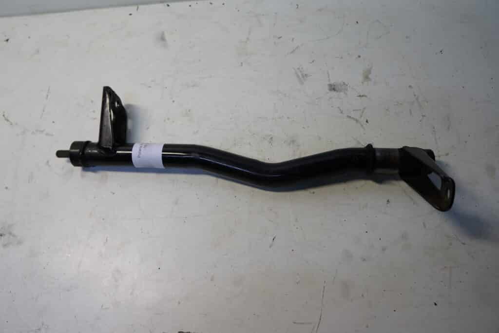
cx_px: 250
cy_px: 166
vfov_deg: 47.9
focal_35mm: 27
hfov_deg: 67.4
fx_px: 374
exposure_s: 1/60
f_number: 4.5
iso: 400
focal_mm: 18
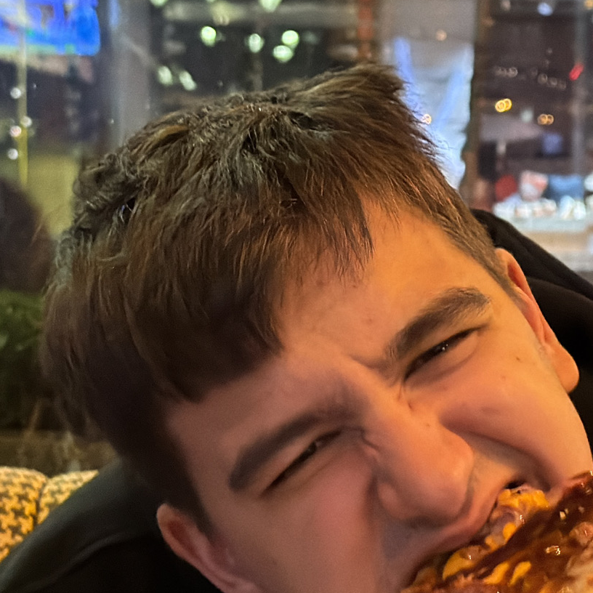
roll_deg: -1.1
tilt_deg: -2.9
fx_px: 2016
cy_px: 333
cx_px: 437
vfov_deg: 16.7
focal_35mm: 104
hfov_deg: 16.7
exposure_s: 1/101
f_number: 1.78
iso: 1600
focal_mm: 6.76
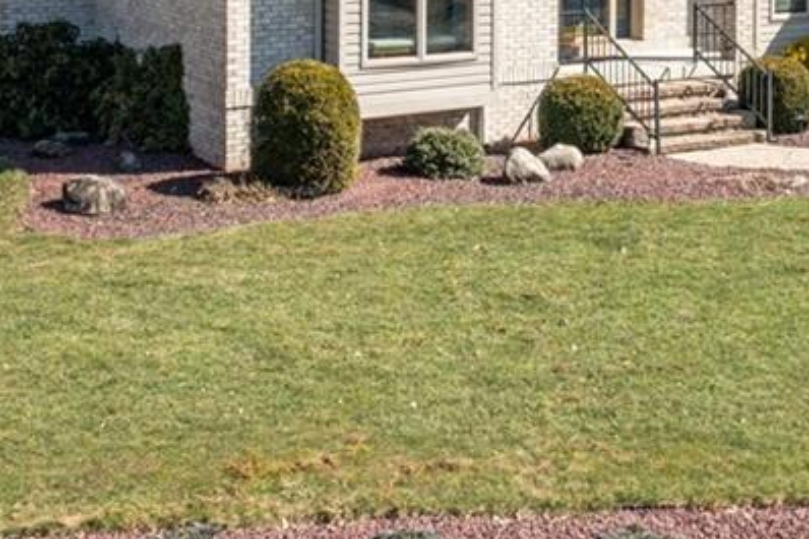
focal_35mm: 72
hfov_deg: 27.7
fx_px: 1617
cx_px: 602
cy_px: -127
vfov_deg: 17.9
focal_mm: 10.26
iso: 100
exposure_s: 1/320
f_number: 5.6
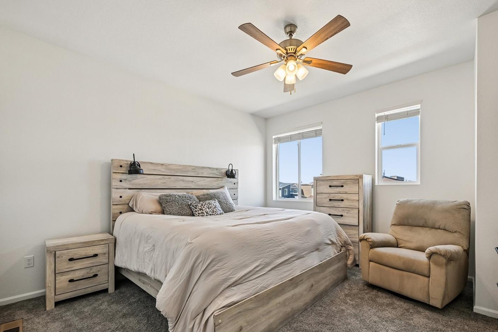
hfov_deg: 96.7
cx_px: 260
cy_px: 187
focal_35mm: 16
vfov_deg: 73.4
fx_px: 221
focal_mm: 14
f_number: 11
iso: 200
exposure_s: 1/15
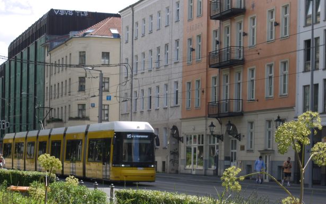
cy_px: 194
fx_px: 906
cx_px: 174
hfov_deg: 20.4
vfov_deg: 12.7
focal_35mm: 102
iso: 100
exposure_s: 1/200
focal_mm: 29
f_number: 8
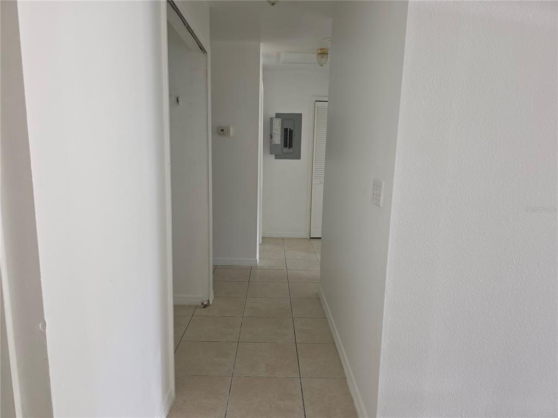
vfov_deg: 58.9
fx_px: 371
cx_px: 279
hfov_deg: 73.9
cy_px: 209
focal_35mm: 23
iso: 32
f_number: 1.7
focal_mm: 6.3
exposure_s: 1/60
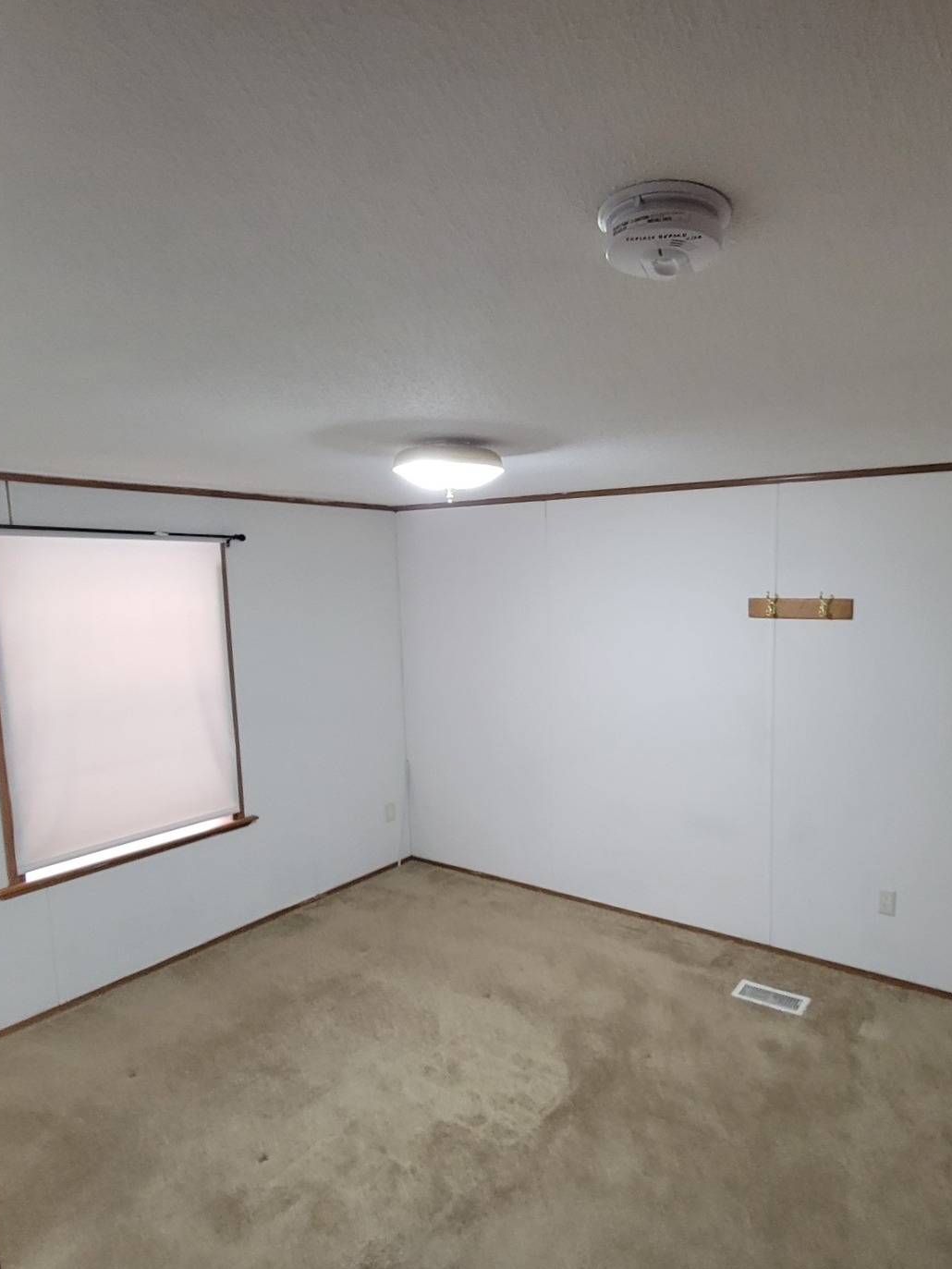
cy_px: 644
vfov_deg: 87.7
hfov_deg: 70.5
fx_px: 660
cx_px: 591
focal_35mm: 18
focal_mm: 2.2
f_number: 2.2
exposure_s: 1/30
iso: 320
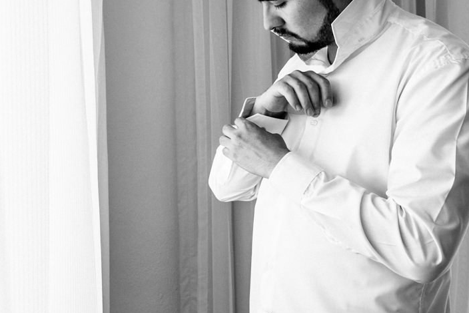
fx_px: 717
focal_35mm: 55
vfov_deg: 24.5
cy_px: 103
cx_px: 20
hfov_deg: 33.7
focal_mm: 18
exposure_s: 1/250
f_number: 5
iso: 400
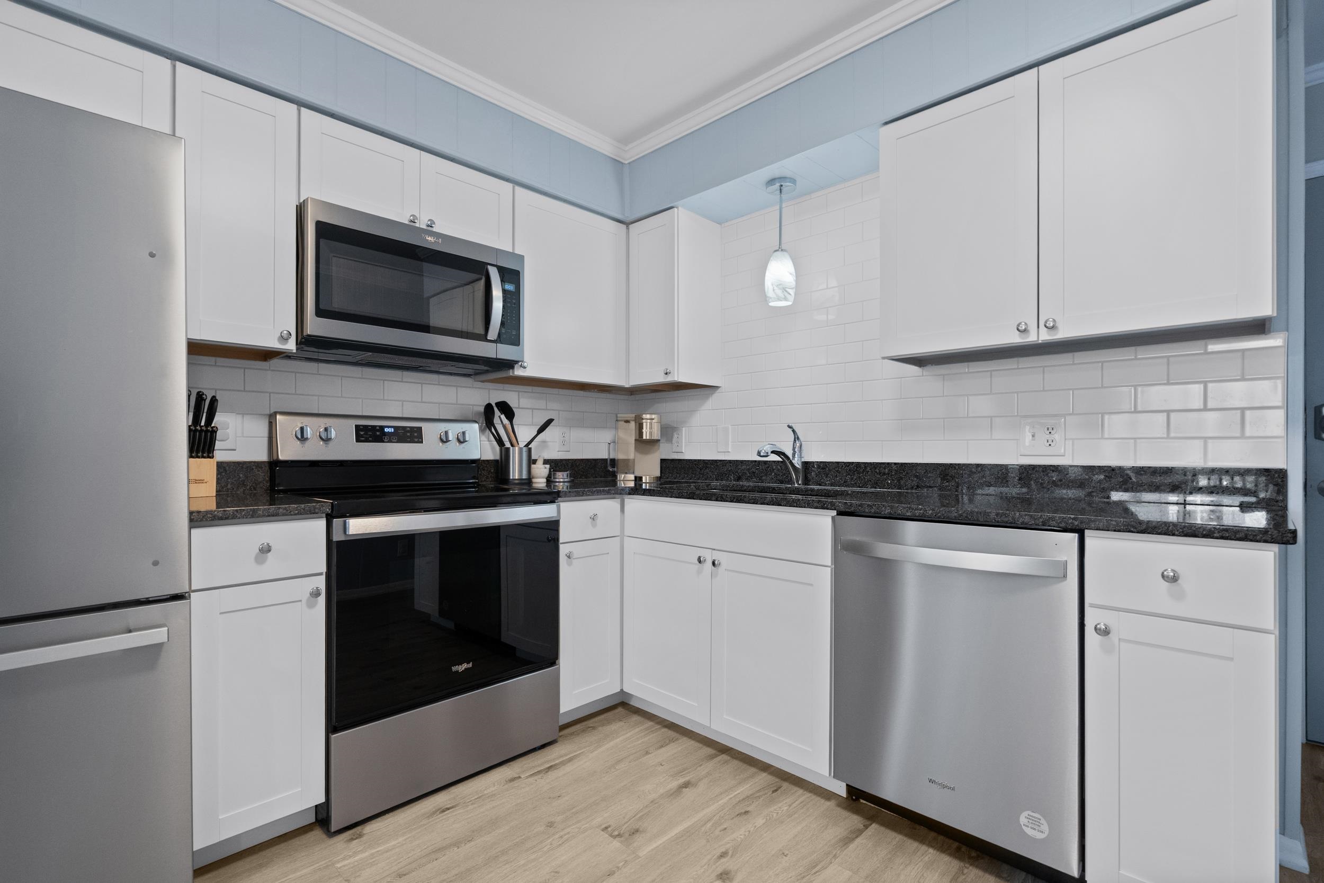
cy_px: 442
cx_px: 662
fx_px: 588
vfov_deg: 73.8
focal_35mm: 16
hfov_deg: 96.7
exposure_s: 1/15
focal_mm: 16
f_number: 8
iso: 640
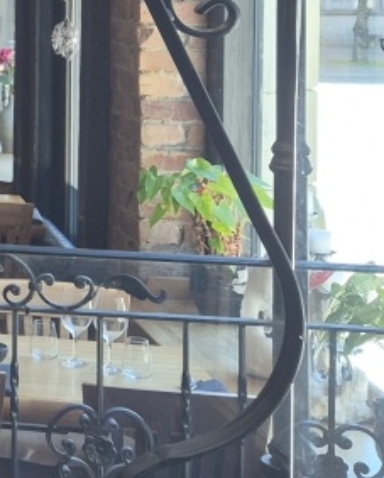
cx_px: -541
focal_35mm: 111
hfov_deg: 11.5
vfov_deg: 16.6
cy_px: -93
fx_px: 1574
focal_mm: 5.4
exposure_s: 1/100
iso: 64
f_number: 1.8
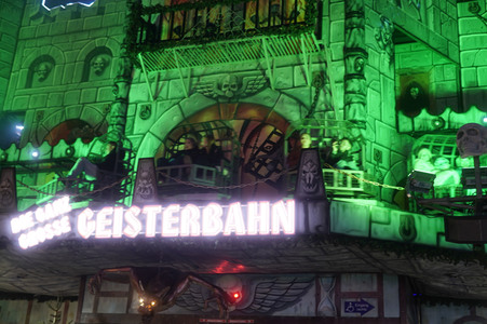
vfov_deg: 29.8
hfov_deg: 43.6
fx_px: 608
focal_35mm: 45
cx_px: 244
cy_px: 162
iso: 160
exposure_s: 1/60
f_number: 1.4
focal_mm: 30
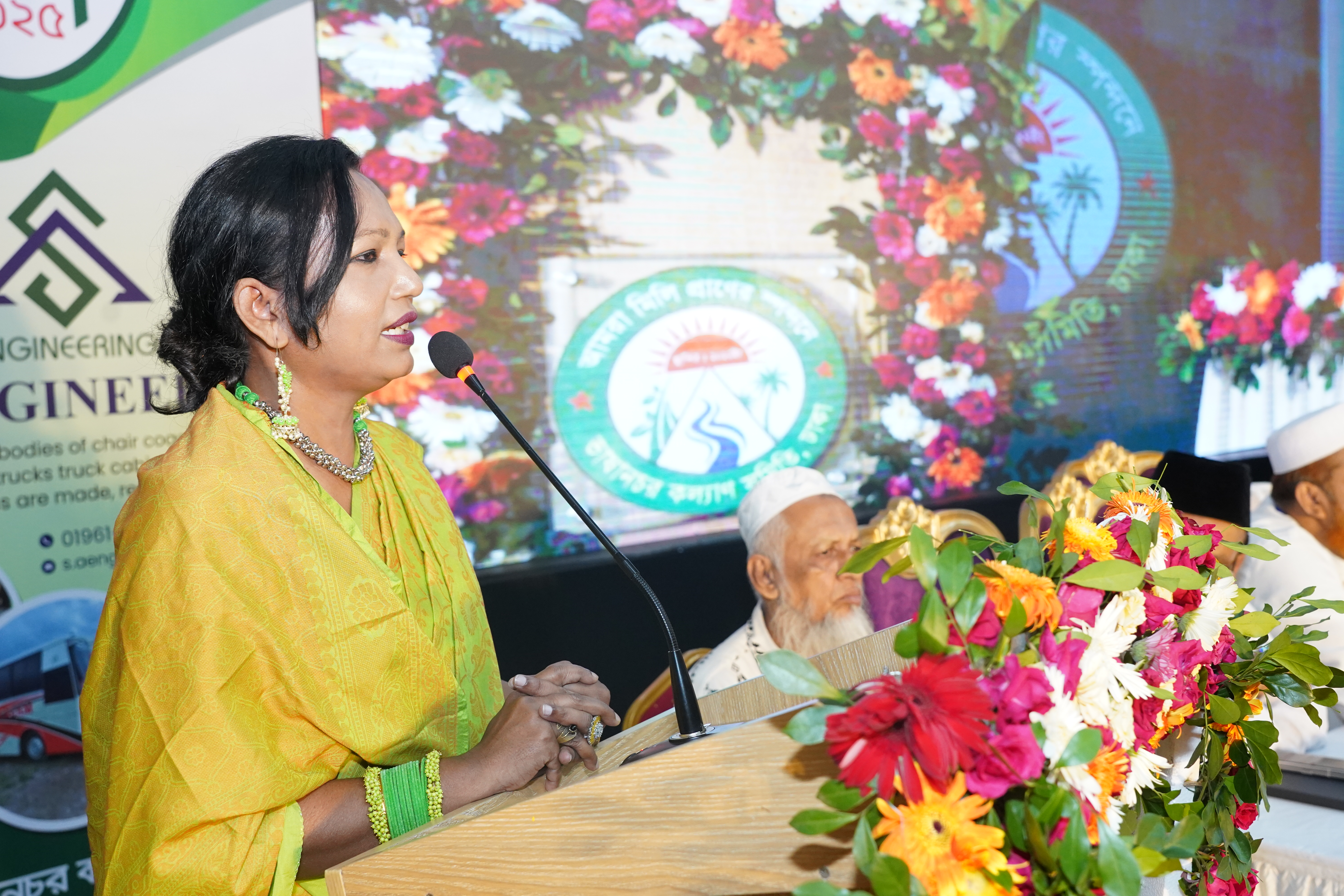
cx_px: 672
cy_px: 448
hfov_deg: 48.5
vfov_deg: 33.4
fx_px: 1493
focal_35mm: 40
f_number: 5.6
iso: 4000
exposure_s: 1/125
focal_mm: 40
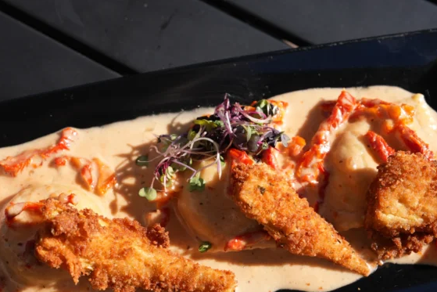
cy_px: 200
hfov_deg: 30.5
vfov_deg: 20.5
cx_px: 186
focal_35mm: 66
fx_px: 801
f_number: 5.6
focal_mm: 48
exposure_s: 1/320
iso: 80
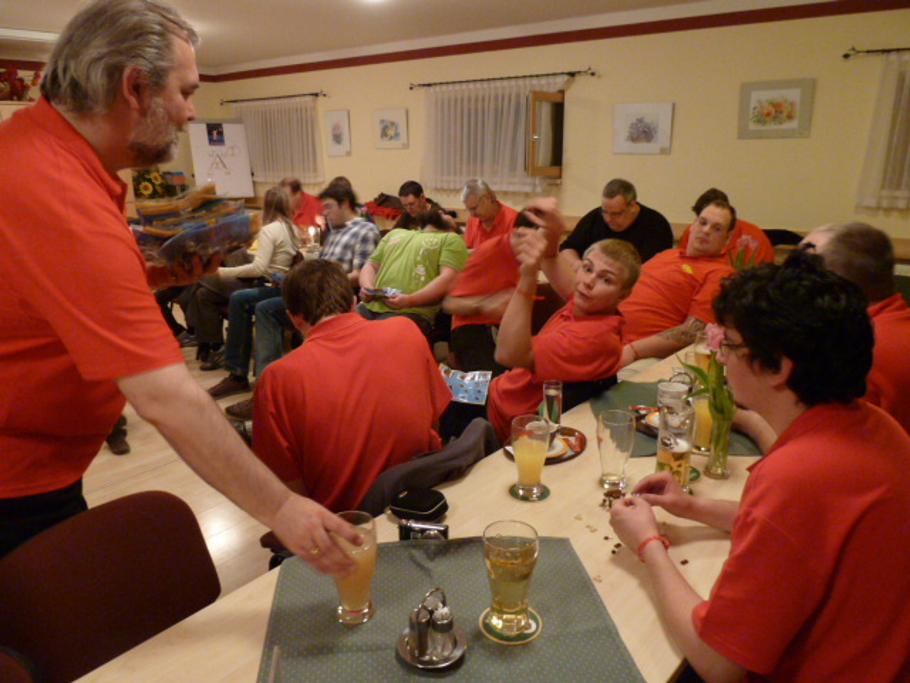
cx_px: 455
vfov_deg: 54.9
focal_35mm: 25
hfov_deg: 69.4
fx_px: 657
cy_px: 342
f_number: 3.3
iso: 400
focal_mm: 4.1
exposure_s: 1/6
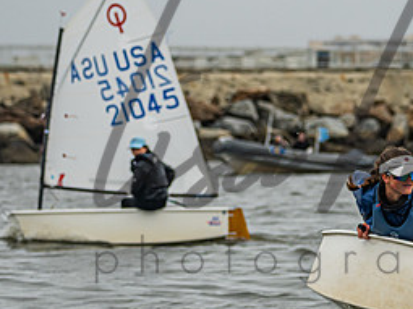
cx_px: 298
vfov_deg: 3.8
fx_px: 4615
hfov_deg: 5.1
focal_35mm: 387
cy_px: 78
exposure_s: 1/3200
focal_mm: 130
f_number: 4.8
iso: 320
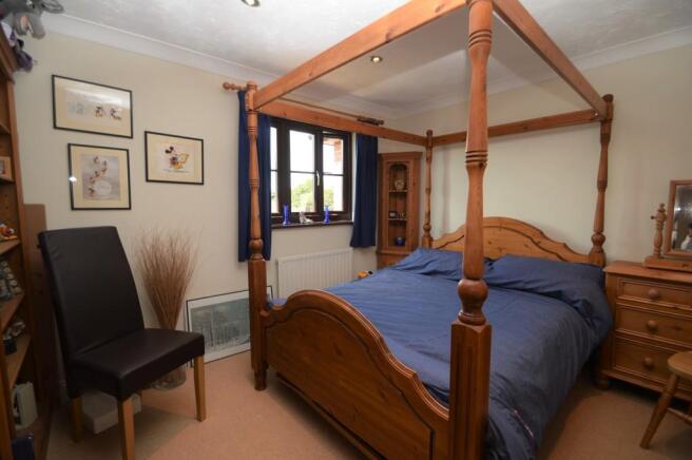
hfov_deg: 100.4
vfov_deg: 77.2
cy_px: 230
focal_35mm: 15
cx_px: 346
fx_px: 288
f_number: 3.5
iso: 100
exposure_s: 1/60
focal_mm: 10
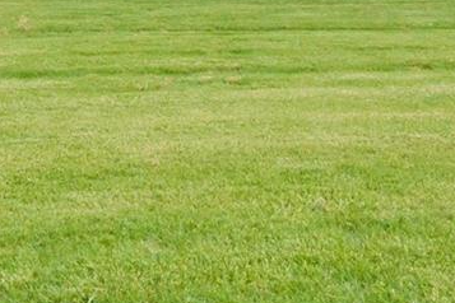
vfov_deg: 15.0
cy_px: -121
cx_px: 98
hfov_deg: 23.3
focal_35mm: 86
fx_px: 1087
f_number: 5.3
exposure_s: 1/200
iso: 1600
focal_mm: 11.3
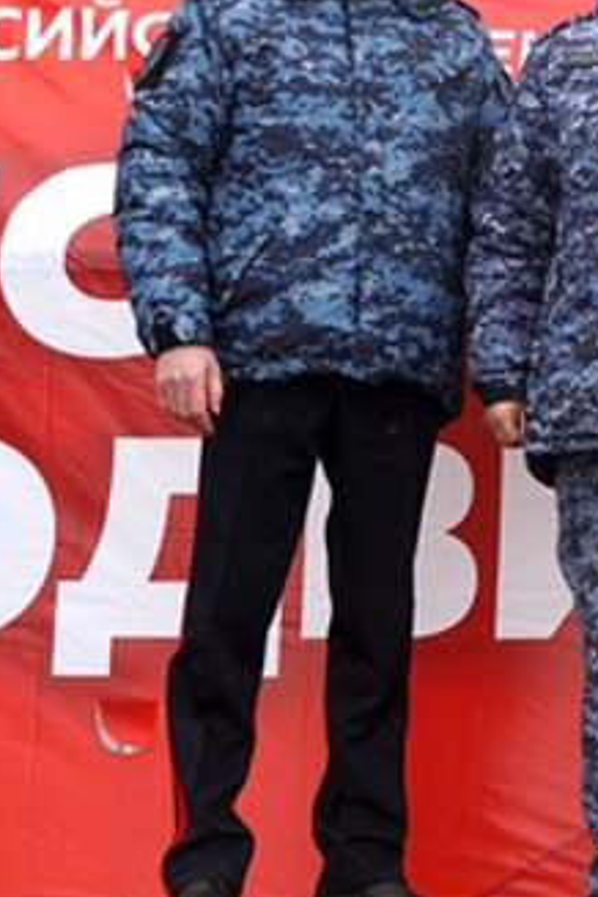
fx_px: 3168
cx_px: 919
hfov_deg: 10.4
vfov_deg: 16.1
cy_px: 285
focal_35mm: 127
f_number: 5
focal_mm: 37
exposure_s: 1/250
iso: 100
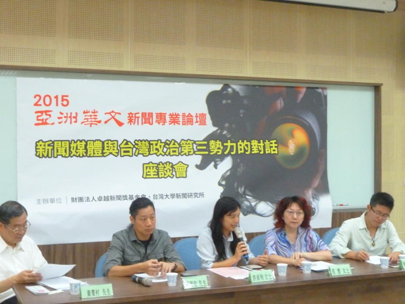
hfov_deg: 34.9
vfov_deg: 26.6
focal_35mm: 55
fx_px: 644
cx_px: 202
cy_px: 152
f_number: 3.9
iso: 800
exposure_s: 1/30
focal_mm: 9.1
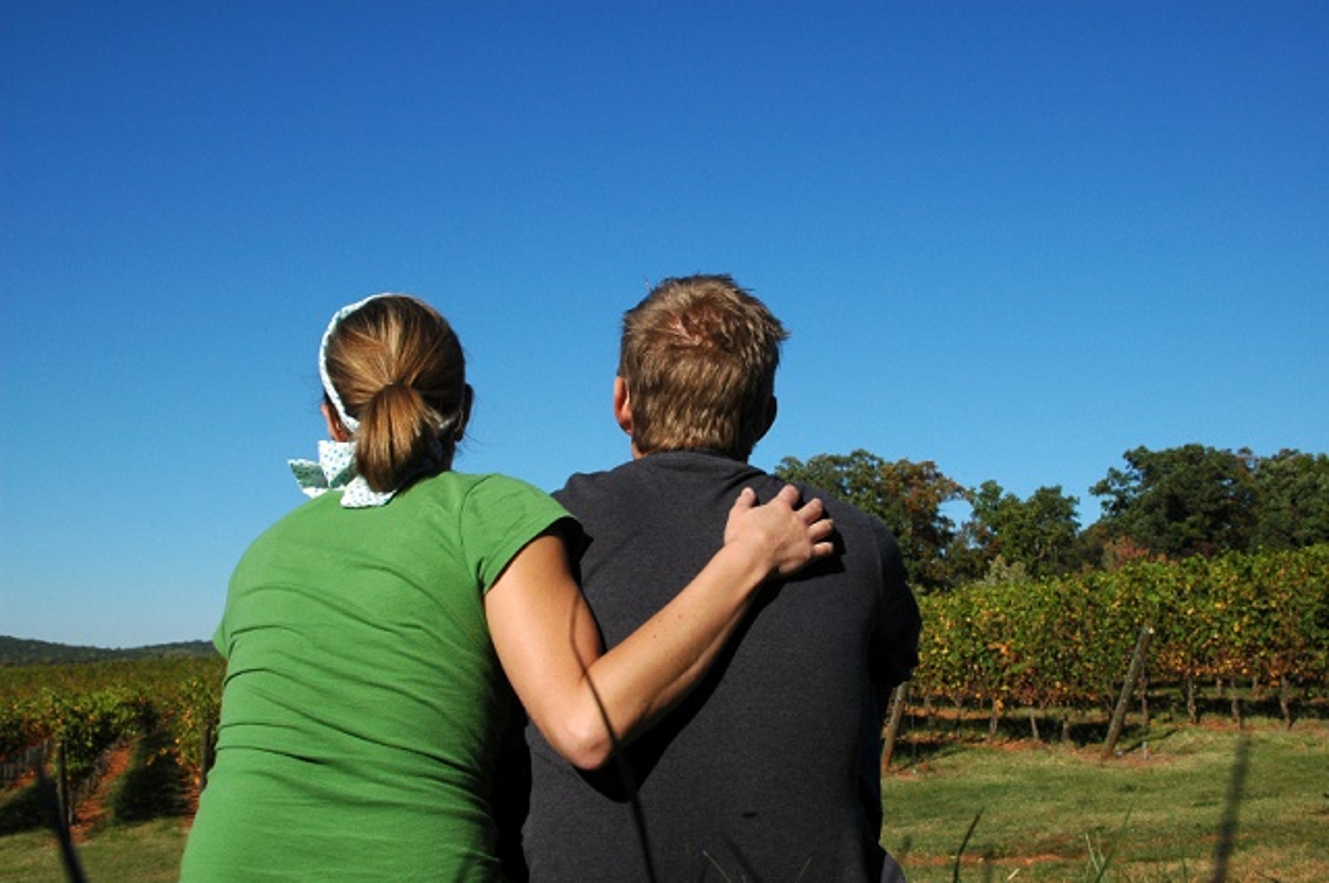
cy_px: 442
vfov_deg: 31.8
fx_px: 1549
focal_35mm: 42
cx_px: 664
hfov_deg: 46.5
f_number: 11
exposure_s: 1/500
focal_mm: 28
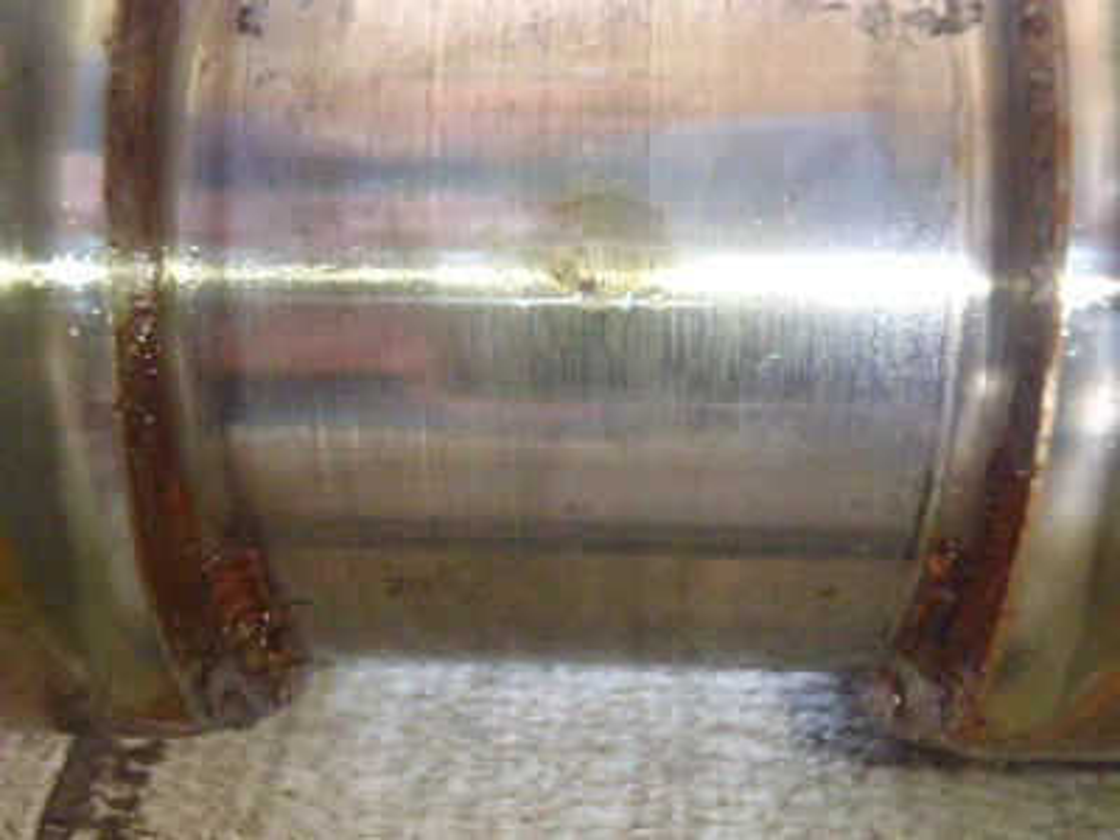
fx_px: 1197
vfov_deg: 38.7
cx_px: 560
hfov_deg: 50.1
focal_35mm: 37
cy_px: 420
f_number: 4.7
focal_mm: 6.64
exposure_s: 1/160
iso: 2500
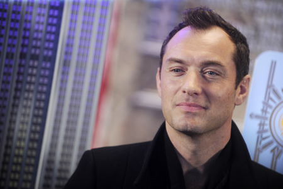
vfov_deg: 7.2
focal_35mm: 190
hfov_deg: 10.8
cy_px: 94
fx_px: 1493
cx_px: 142
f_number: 2.8
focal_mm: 190
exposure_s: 1/125
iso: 1600
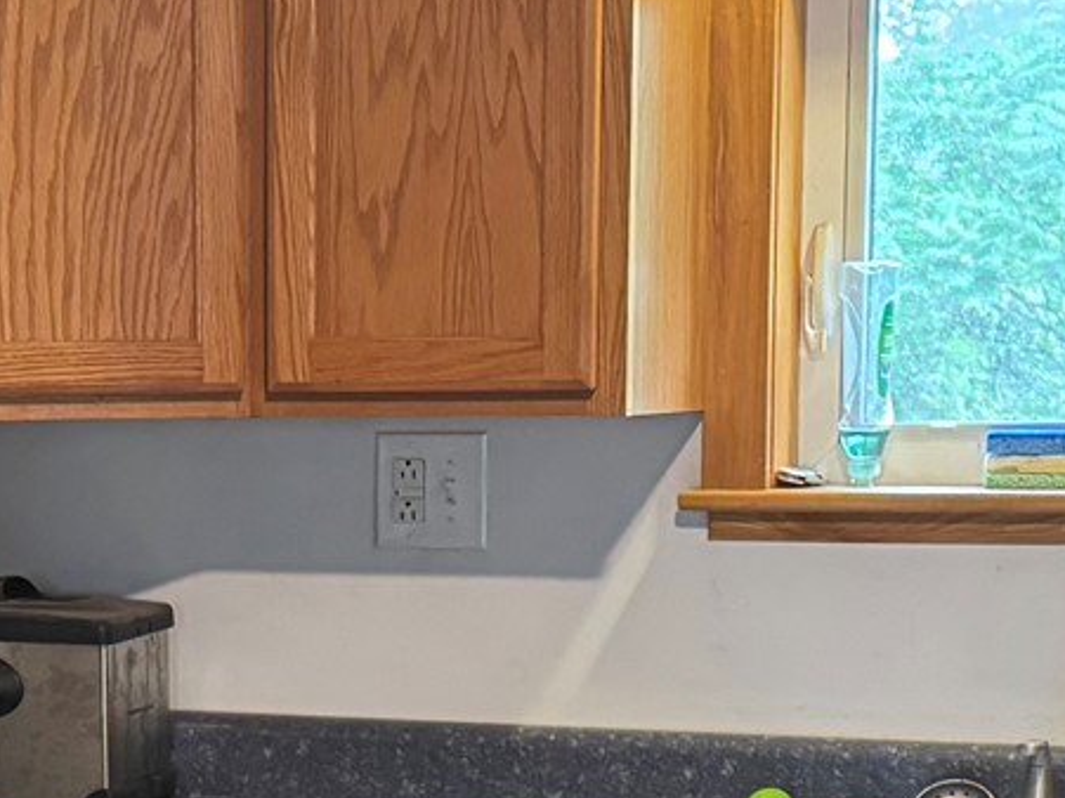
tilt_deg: -7.6
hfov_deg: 17.8
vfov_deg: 13.4
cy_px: 744
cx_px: 90
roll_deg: +0.5
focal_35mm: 109
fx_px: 3353
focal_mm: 6.76
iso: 640
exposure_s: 1/60
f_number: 1.78
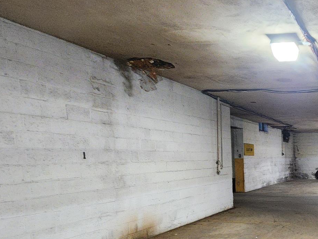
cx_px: 329
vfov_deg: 46.0
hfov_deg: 48.6
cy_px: 187
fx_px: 266
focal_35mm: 29
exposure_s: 1/30
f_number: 2.2
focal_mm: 2.2
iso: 640
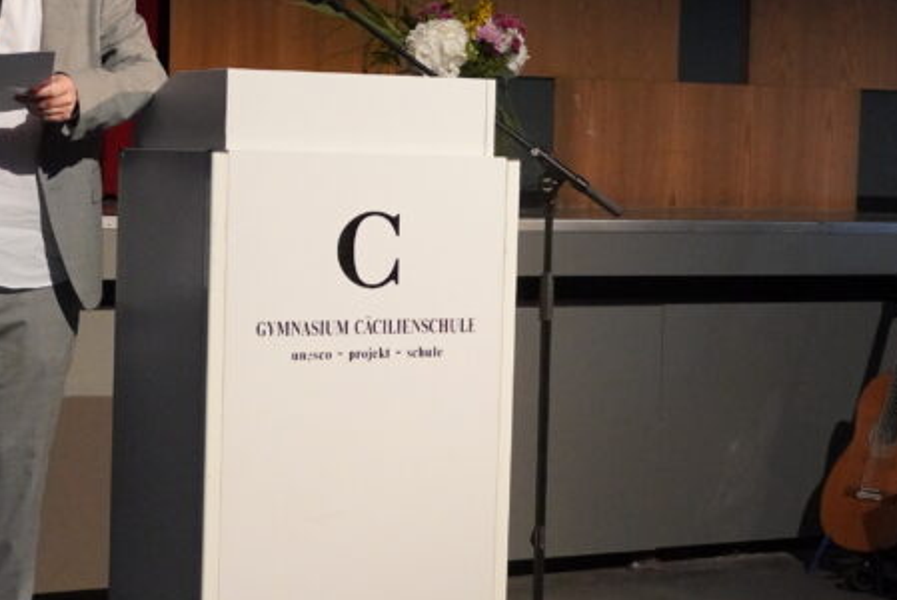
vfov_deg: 15.4
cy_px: 282
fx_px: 2219
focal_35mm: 89
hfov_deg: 22.6
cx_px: 208
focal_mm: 26
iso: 5000
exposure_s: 1/160
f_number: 4
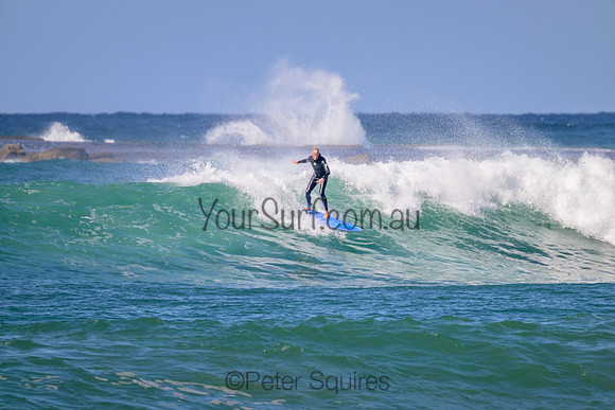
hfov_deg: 2.6
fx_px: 13669
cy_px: 205
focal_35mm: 800
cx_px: 308
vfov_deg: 1.7
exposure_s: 1/2000
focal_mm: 800
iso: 1000
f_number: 11
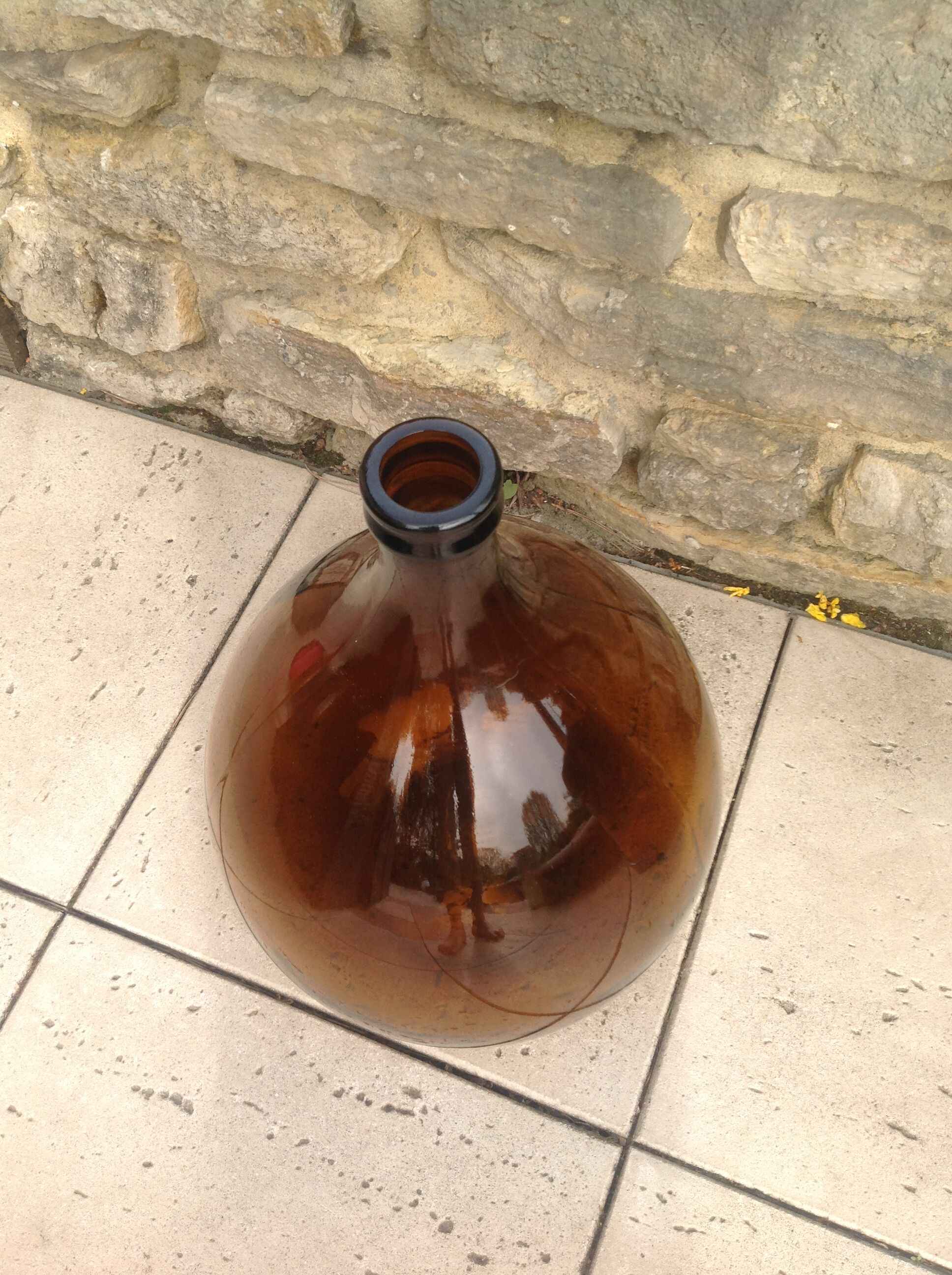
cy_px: 638
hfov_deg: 40.6
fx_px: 1287
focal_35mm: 35
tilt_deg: -61.1
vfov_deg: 52.7
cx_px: 476
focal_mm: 4.28
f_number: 2.4
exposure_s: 1/414
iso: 50
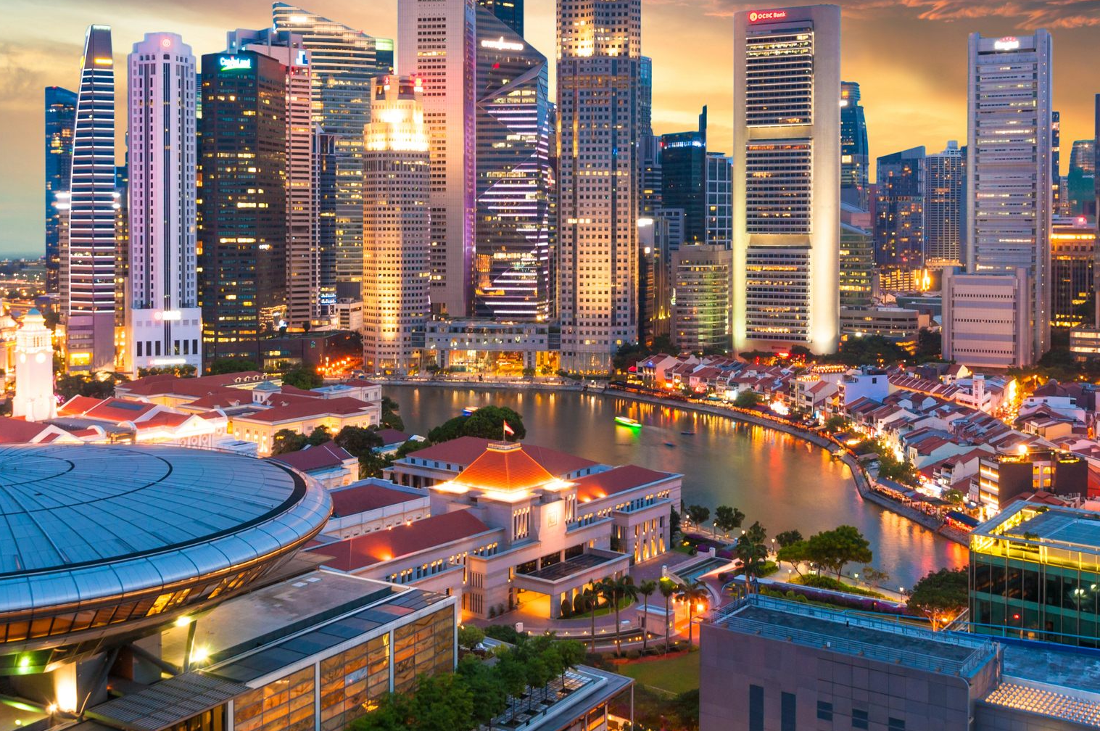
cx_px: 552
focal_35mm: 42
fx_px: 1282
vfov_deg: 31.6
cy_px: 249
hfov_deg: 46.4
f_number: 7.1
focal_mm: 20
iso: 200
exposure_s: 1.6
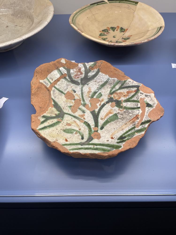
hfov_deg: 53.1
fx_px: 176
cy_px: 118
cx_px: 88
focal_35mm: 26
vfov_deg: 67.3
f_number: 1.6
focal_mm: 4.2
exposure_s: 1/50
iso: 160
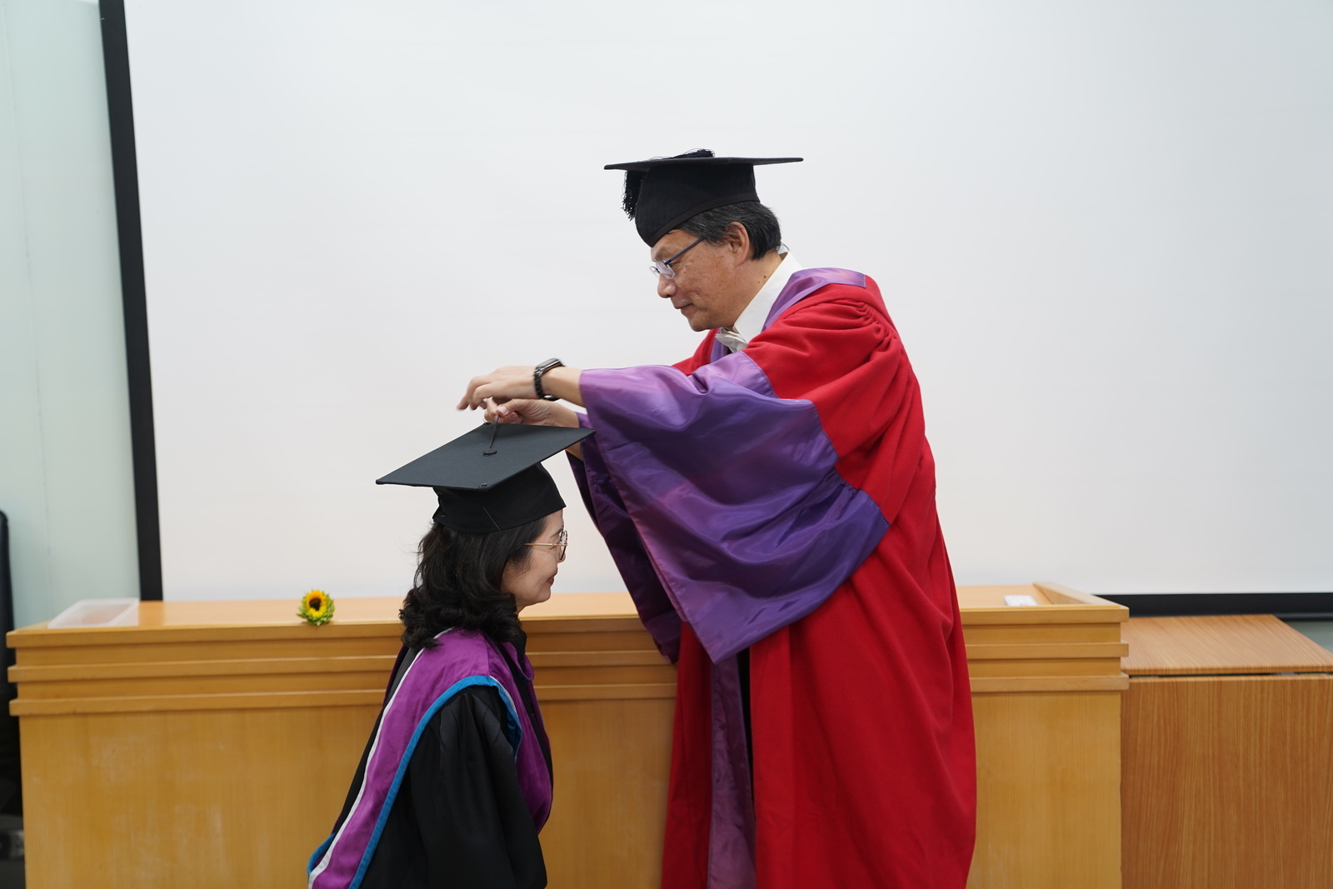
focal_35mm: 52
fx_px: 1925
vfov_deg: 26.0
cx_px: 666
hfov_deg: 38.2
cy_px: 444
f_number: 2.8
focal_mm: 52
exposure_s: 1/60
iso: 250
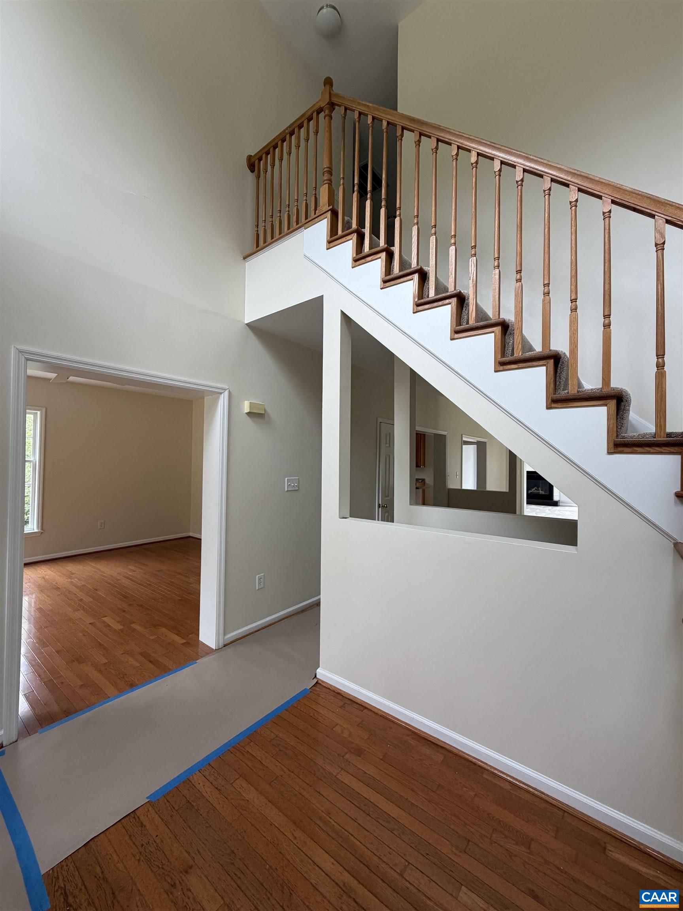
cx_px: 342
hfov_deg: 85.7
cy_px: 456
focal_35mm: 14
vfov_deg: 102.1
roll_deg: -0.6
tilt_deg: +1.6
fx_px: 368
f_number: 2.2
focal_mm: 2.22
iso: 125
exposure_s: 1/121
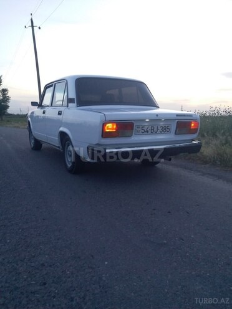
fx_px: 241
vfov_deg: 65.3
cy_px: 154
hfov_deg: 51.4
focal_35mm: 27
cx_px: 116
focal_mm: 3.7
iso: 100
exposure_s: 1/33
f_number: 1.9
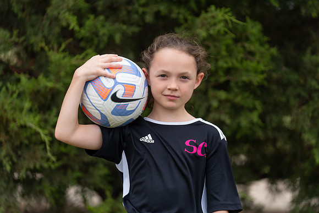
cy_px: 106
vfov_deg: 8.9
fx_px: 1365
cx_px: 160
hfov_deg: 13.3
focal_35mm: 154
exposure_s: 1/320
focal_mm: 154
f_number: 3.2
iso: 64
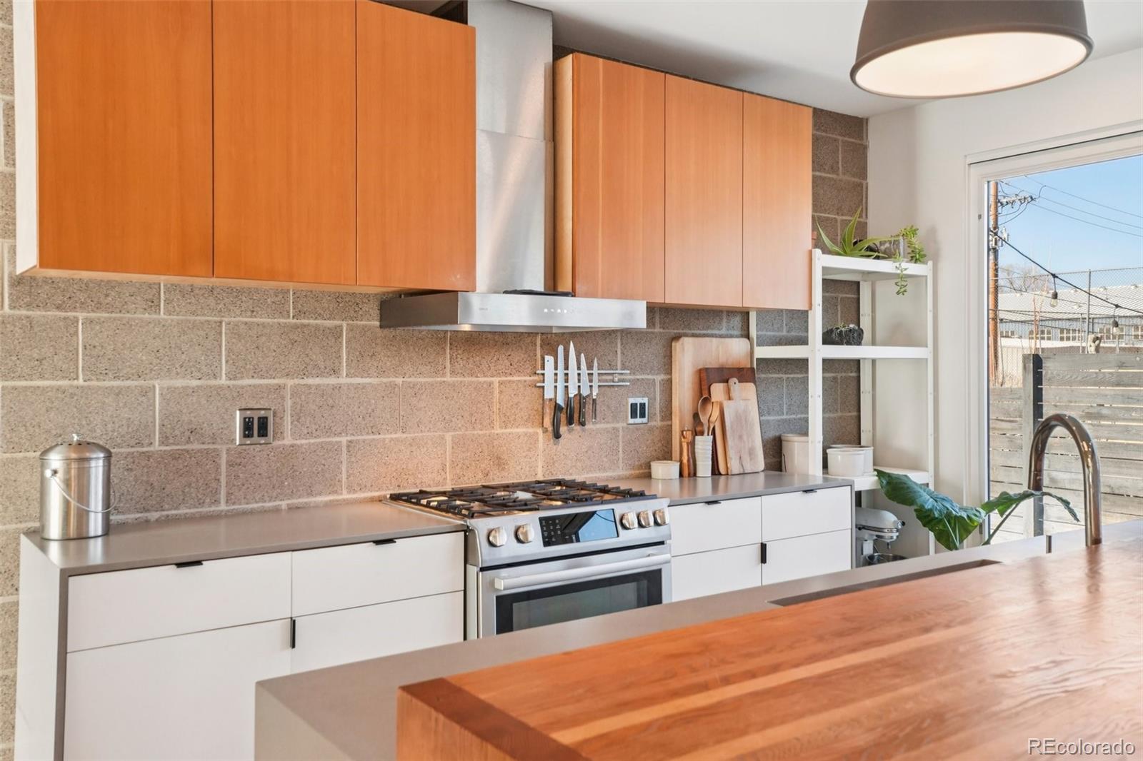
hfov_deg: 61.9
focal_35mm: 30
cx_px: 572
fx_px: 952
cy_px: 380
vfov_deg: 43.6
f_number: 8
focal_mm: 20
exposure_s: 1/45
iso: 320
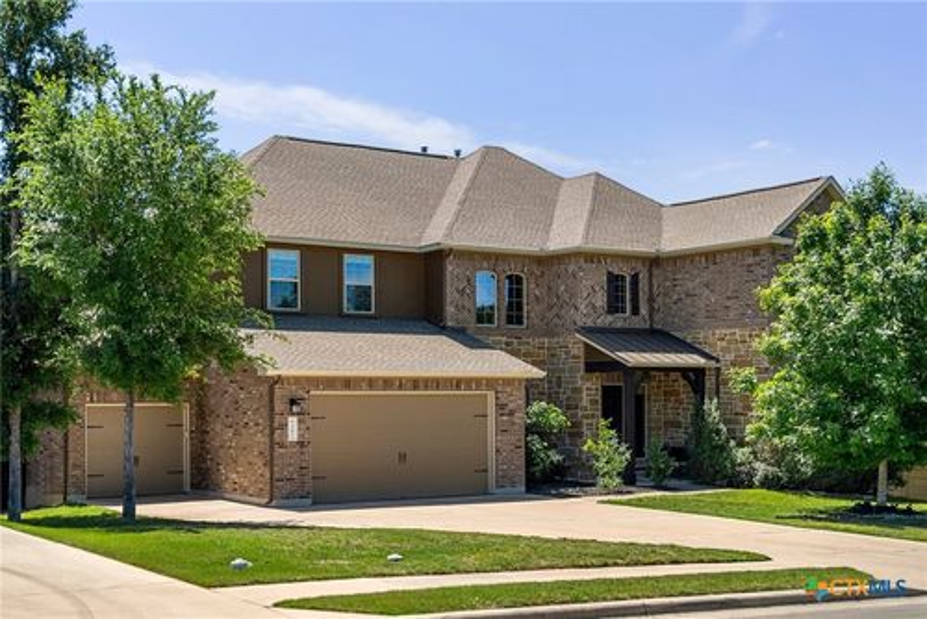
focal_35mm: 50
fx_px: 1288
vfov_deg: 27.0
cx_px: 464
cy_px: 310
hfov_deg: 39.6
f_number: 1.2
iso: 100
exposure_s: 1/1250
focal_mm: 50
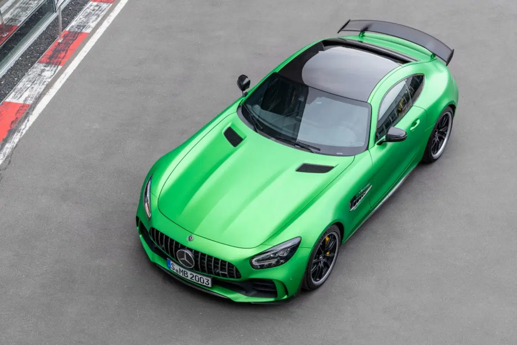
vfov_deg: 22.6
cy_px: 172
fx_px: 862
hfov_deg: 33.4
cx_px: 258
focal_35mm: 60
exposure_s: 1/6
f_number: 11
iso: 31
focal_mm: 60
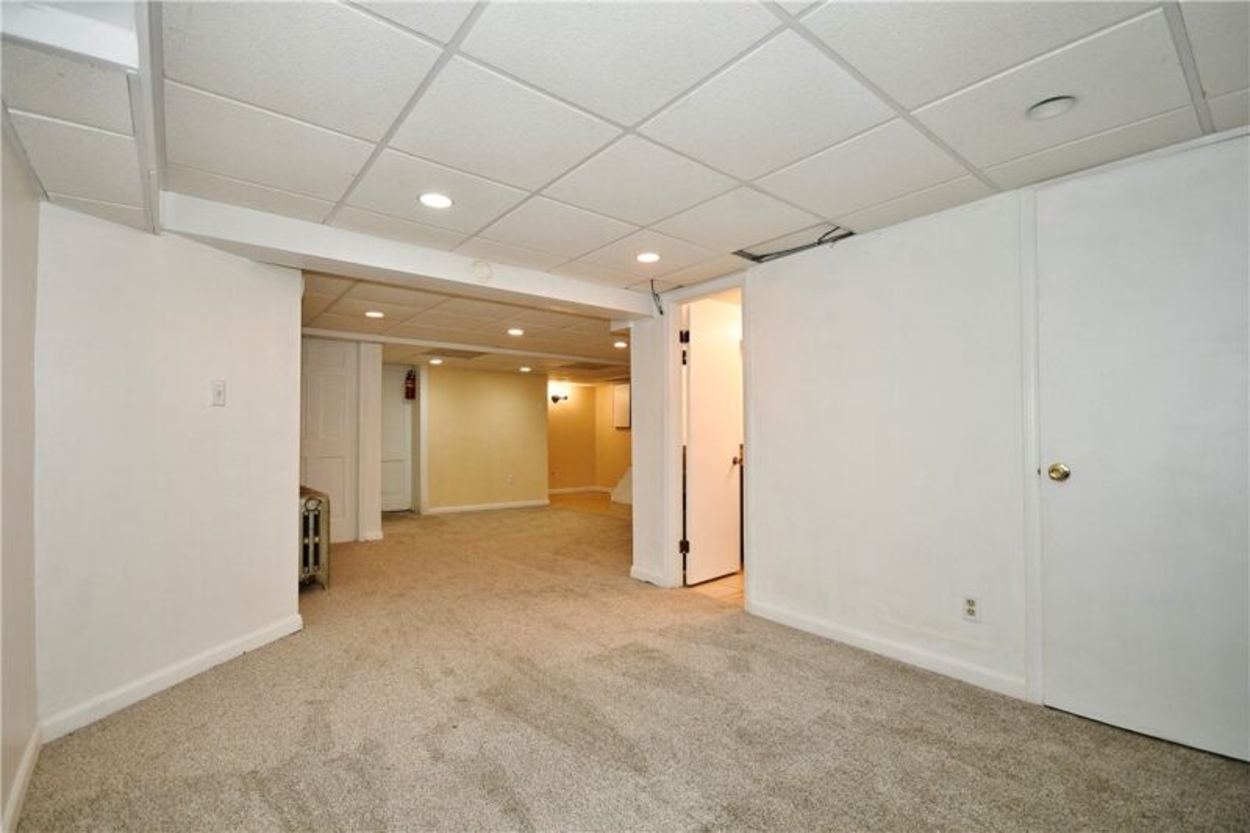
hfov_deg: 100.4
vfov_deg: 77.3
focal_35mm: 15
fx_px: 521
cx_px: 625
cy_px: 416
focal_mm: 10
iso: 800
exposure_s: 1/100
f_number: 4.5
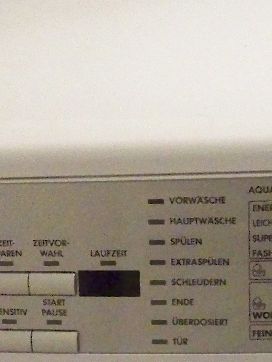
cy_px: 369
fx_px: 1216
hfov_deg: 12.7
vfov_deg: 16.6
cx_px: 44
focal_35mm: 116
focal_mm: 5.85
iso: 1250
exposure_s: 1/30
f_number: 2.8
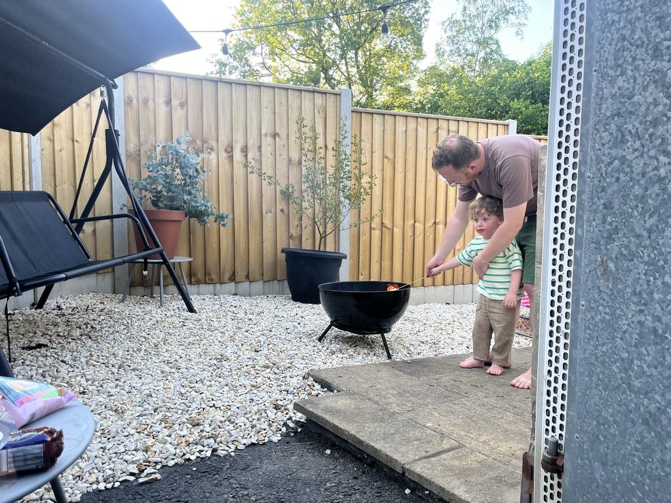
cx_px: 336
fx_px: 504
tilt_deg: -4.7
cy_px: 252
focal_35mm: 26
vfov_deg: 53.1
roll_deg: +0.2
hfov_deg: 67.3
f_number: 1.6
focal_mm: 5.1
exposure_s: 1/164
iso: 40
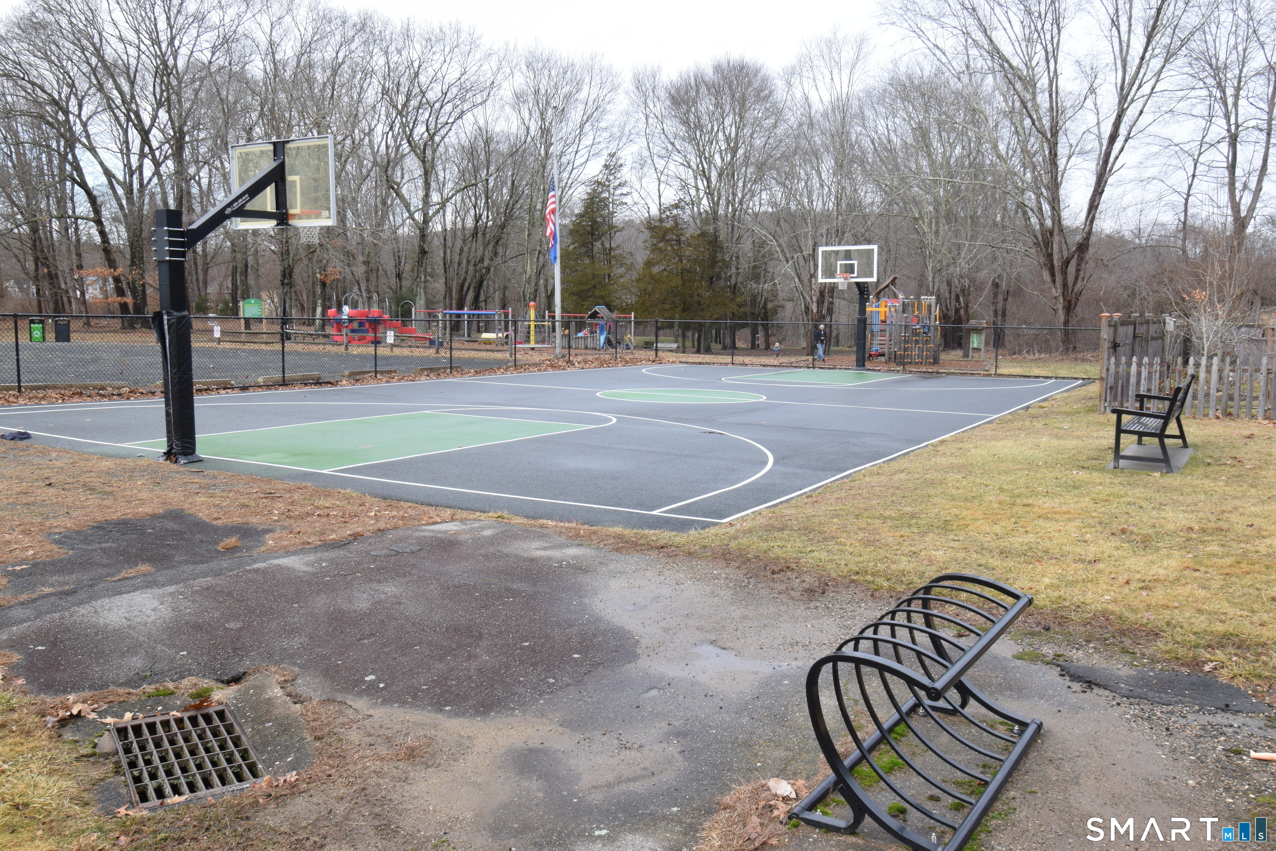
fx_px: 1063
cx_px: 638
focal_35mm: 30
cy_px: 426
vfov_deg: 43.6
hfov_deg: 61.9
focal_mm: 20
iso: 400
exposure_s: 1/50
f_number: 16
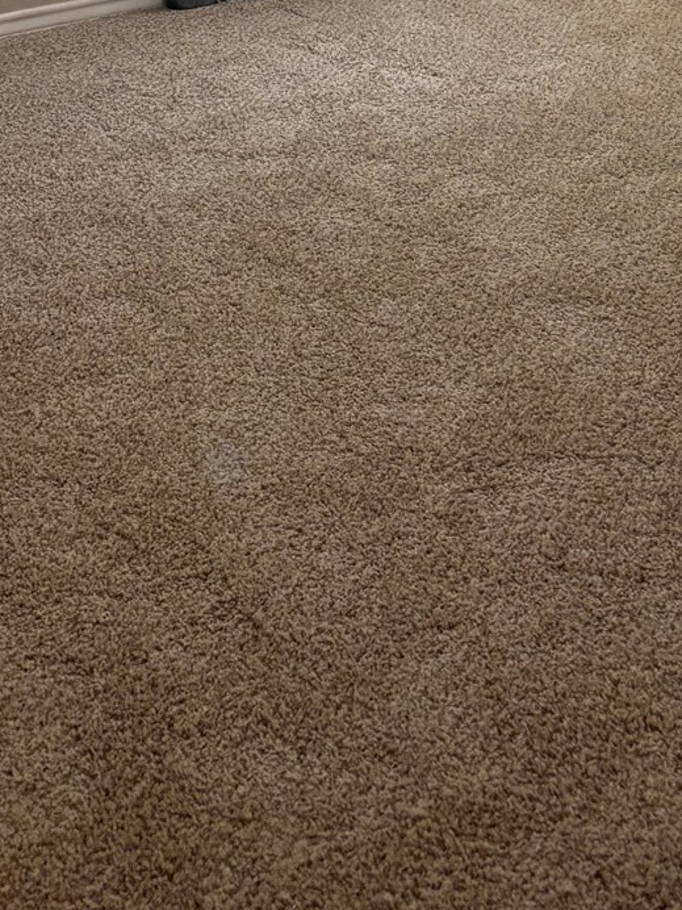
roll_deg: -1.6
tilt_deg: -6.8
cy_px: -385
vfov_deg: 21.8
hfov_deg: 19.1
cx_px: 368
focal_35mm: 77
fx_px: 2023
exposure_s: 1/77
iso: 125
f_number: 1.6
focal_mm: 5.96
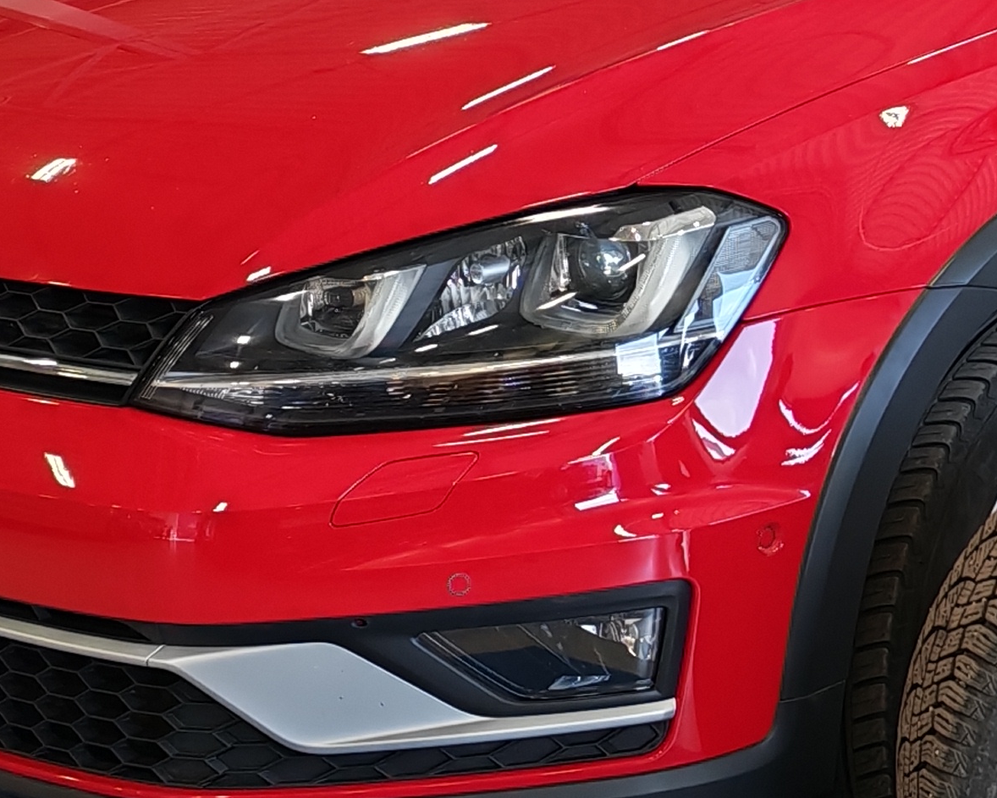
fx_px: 3304
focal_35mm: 112
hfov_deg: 16.8
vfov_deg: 13.7
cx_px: 972
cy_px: 210
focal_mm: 6.12
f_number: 1.9
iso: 80
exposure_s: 1/100
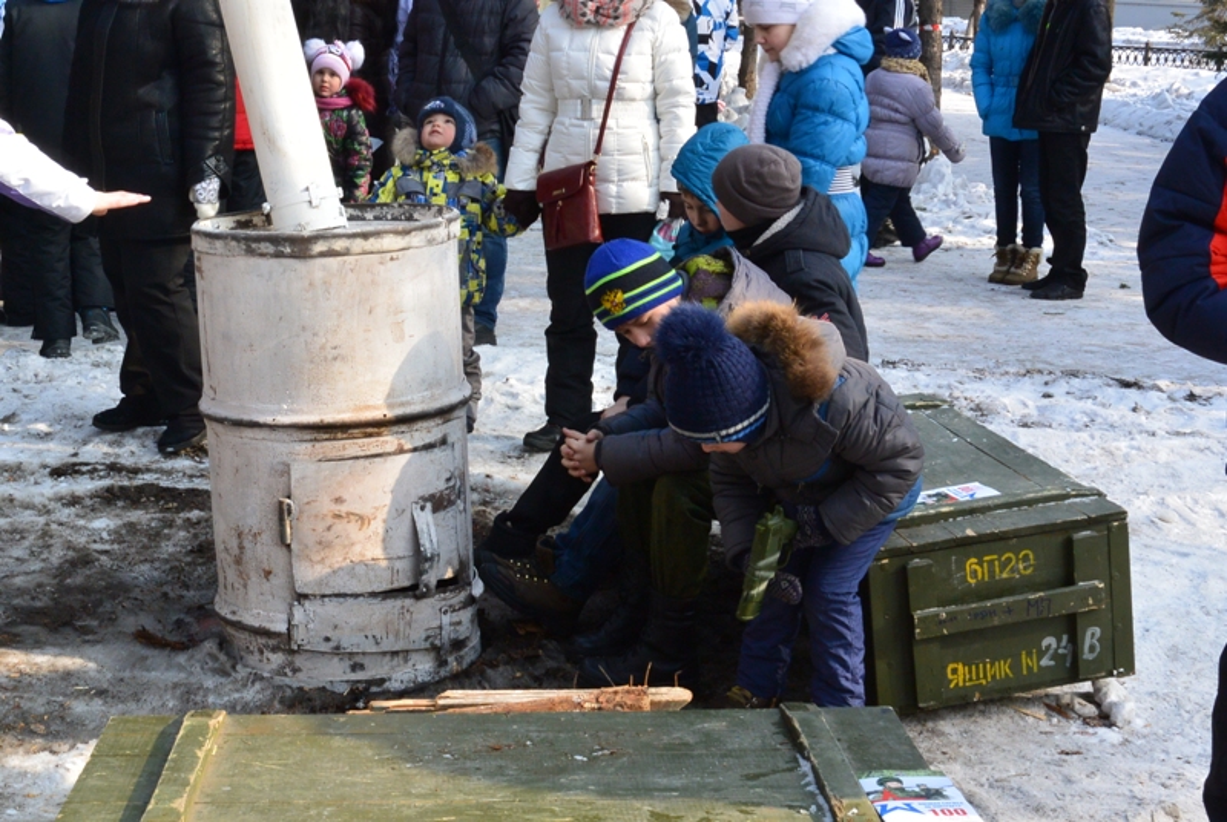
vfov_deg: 23.1
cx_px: 614
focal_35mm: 59
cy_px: 411
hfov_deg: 33.9
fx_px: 2014
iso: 360
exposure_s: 1/125
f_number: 5
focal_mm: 22.1
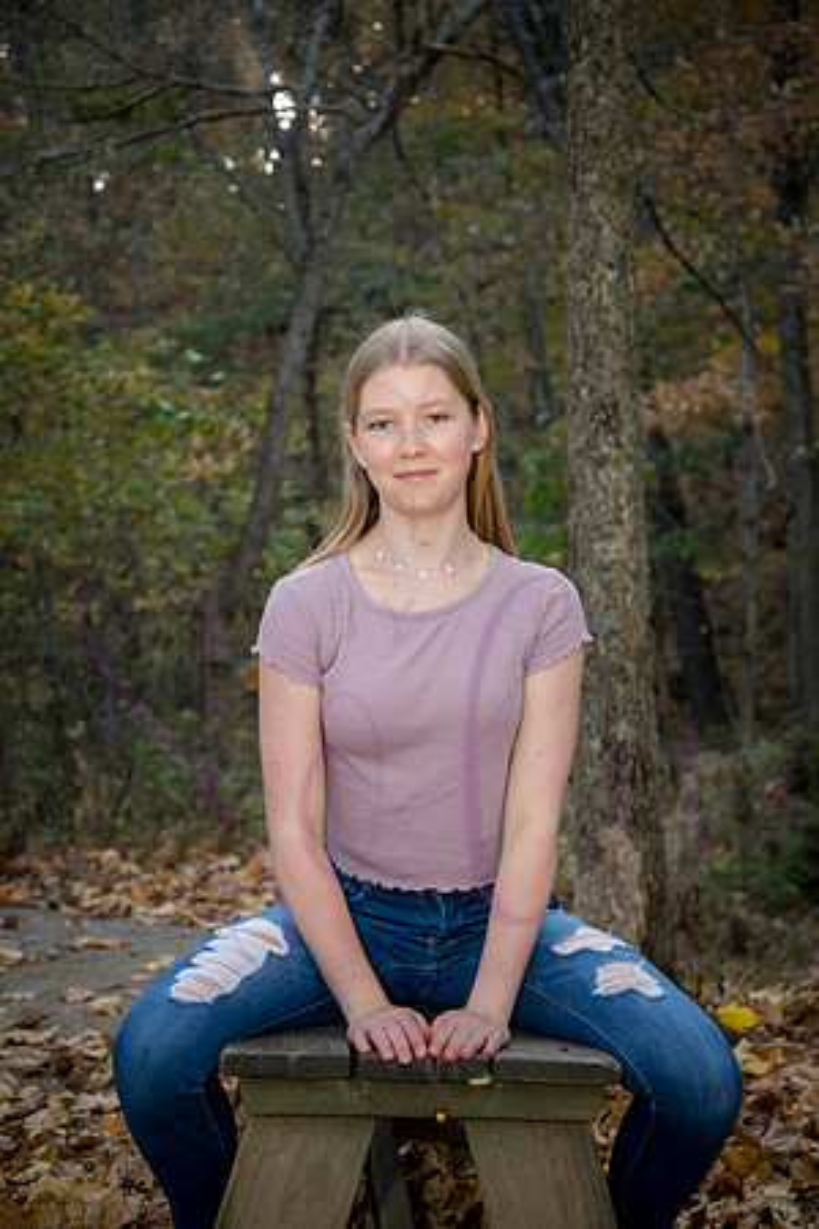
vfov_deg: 32.4
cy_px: 614
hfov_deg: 21.9
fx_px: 2116
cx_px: 410
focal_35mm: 62
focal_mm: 62
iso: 800
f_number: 5.6
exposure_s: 1/250
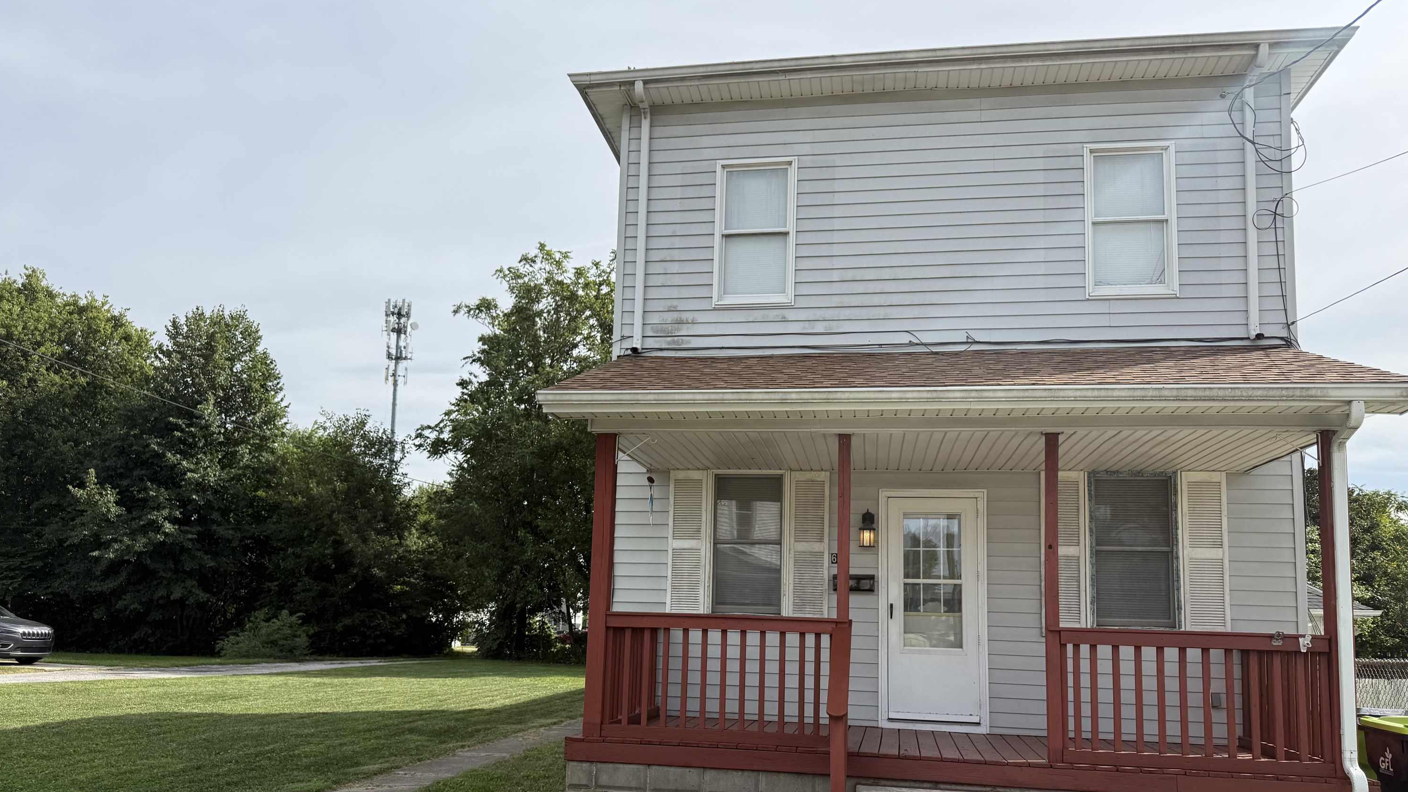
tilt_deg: +7.0
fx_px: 1008
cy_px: 498
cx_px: 708
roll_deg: -0.8
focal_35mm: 27
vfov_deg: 42.5
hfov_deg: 69.9
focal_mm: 6.76
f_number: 1.78
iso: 80
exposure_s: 1/4405
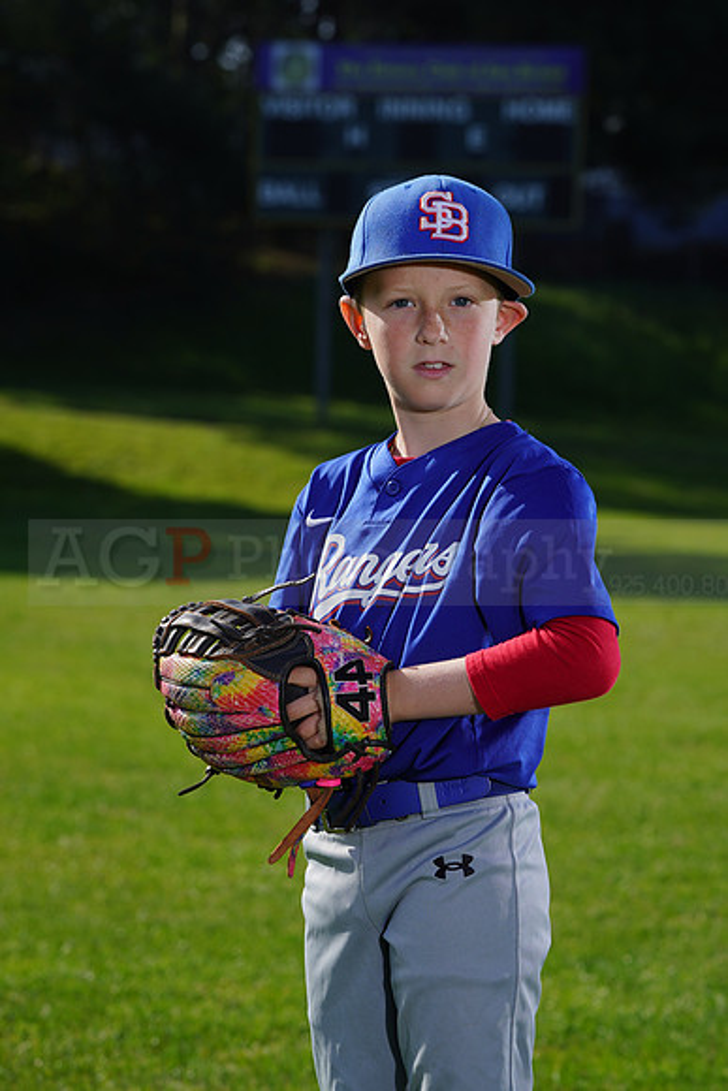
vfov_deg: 12.4
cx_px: 364
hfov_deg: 8.3
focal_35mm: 166
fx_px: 5032
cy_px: 546
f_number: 10
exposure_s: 1/250
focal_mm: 166
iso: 100
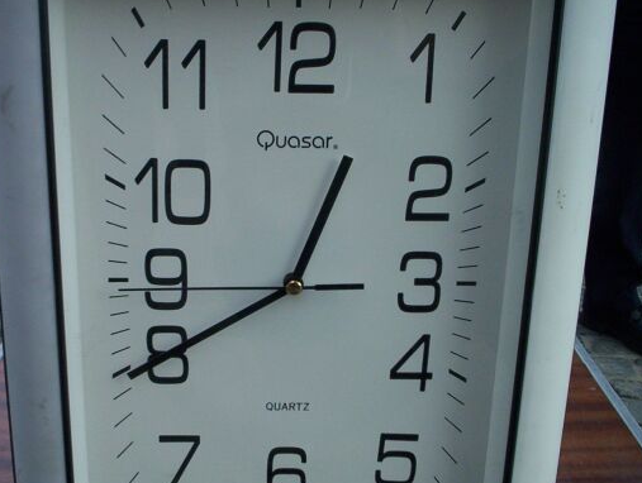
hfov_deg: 39.5
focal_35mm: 48
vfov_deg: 30.3
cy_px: 281
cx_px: 272
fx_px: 892
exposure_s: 1/308
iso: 100
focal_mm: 4.99
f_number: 4.5
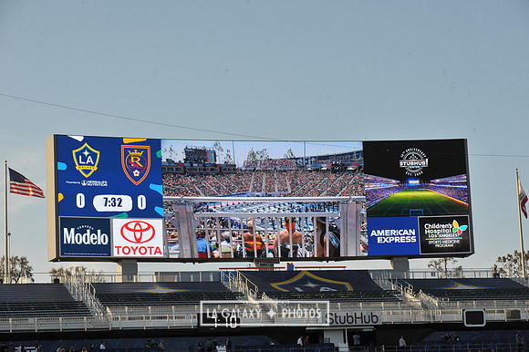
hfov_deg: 19.5
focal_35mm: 105
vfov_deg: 13.0
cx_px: 264
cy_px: 176
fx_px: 1542
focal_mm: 105
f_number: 10
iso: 400
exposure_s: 1/400
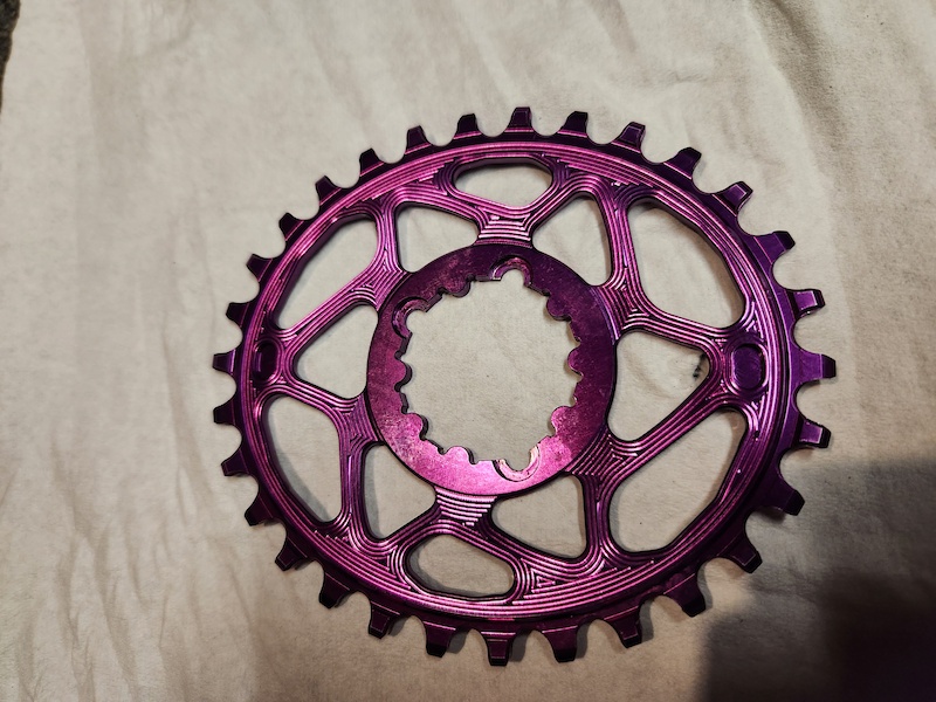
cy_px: 351
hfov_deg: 73.9
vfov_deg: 58.9
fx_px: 622
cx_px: 468
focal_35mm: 23
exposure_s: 1/120
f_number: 1.8
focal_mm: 5.4
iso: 500
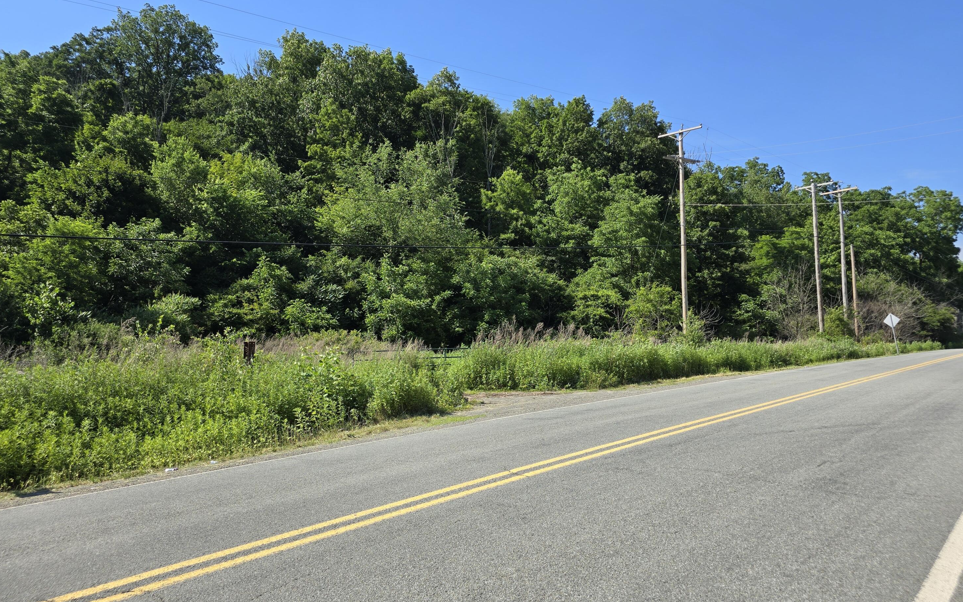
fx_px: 656
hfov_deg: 72.5
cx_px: 475
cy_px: 295
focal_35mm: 25
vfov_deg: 49.3
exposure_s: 1/645
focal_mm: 6.3
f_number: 1.7
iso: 12
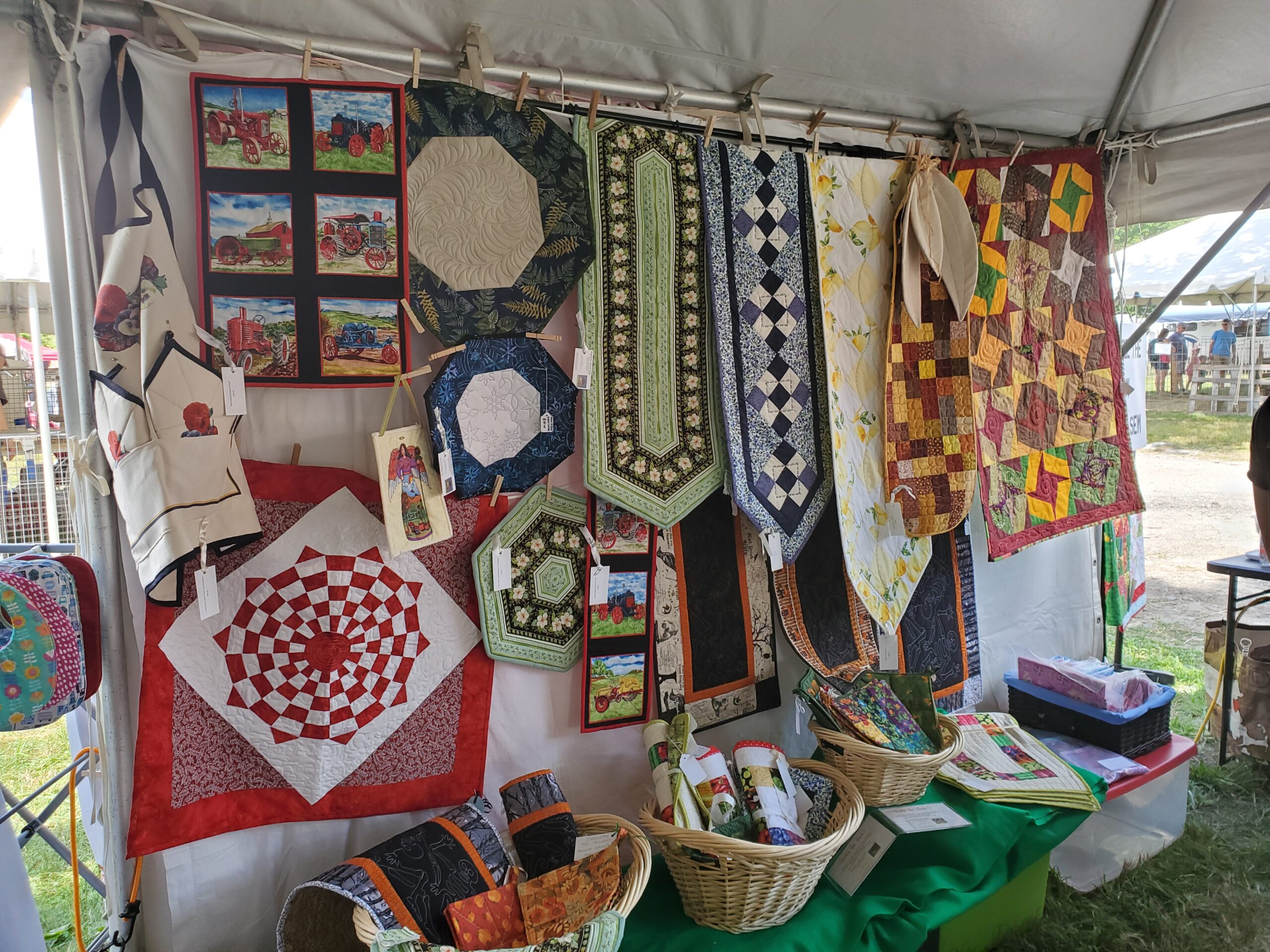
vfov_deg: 53.1
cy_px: 476
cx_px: 635
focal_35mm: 26
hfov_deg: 67.3
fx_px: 954
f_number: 2.4
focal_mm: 4.3
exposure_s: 1/120
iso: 64
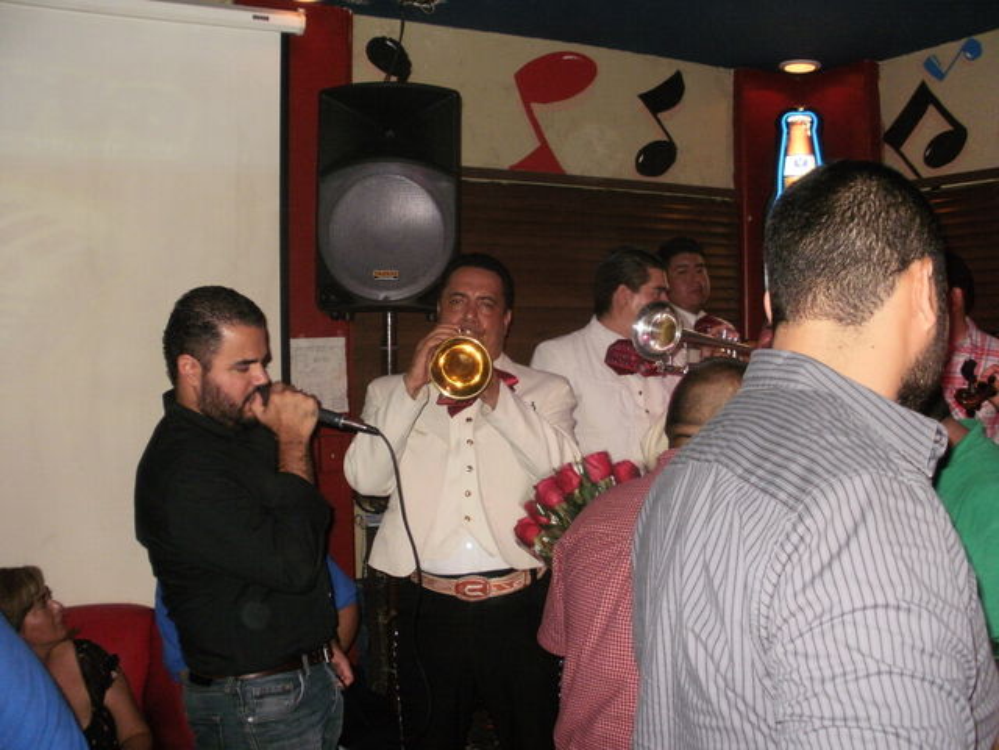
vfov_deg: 39.7
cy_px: 375
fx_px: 1039
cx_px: 500
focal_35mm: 36
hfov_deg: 51.4
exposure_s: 1/30
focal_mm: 6.3
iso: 200
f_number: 3.5
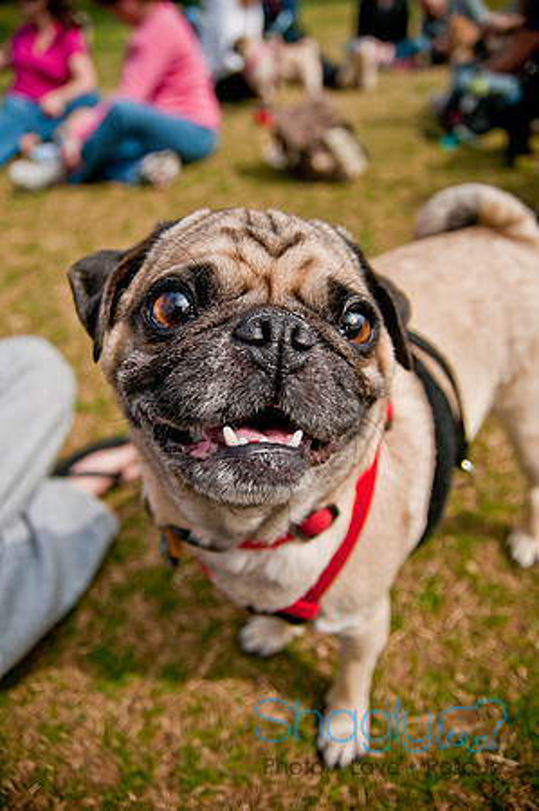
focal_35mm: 26
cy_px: 406
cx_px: 270
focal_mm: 17
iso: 200
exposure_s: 1/4000
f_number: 2.8
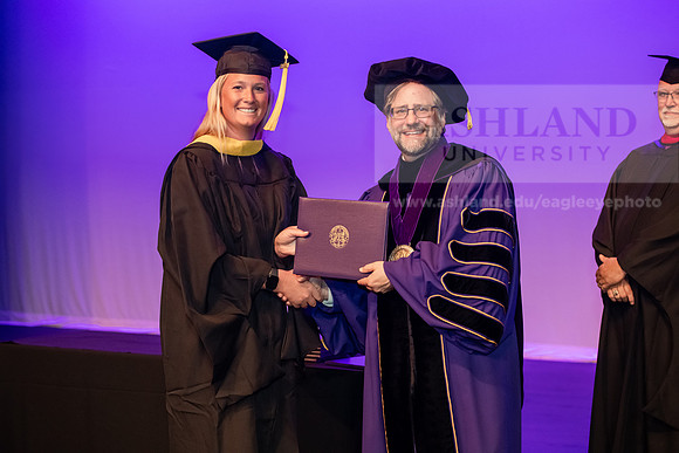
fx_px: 1321
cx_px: 340
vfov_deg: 19.5
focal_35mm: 70
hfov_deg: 28.8
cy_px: 226
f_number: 4
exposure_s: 1/200
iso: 3200
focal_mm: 70
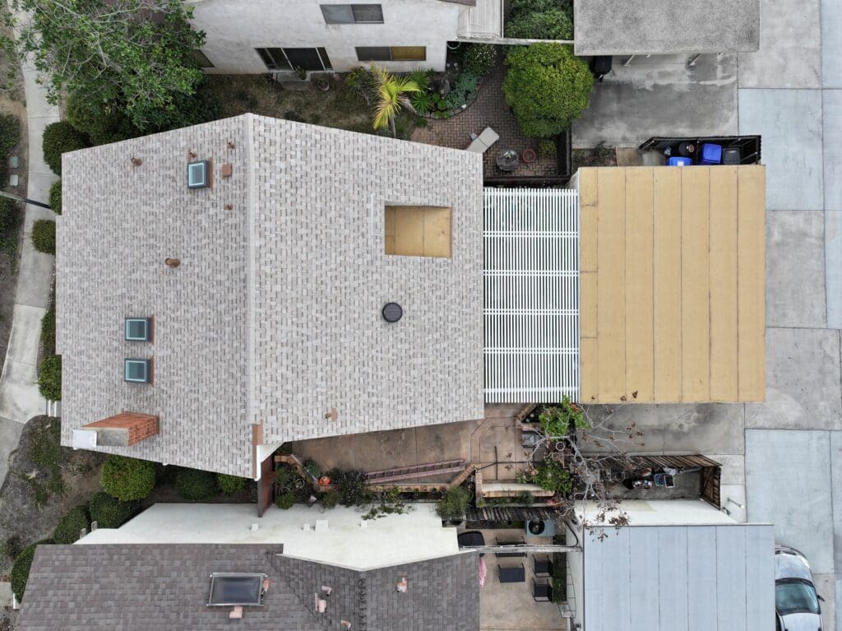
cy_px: 316
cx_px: 421
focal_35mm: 24
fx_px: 584
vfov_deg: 56.8
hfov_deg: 71.6
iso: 100
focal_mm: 12.29
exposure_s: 1/640
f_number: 2.8
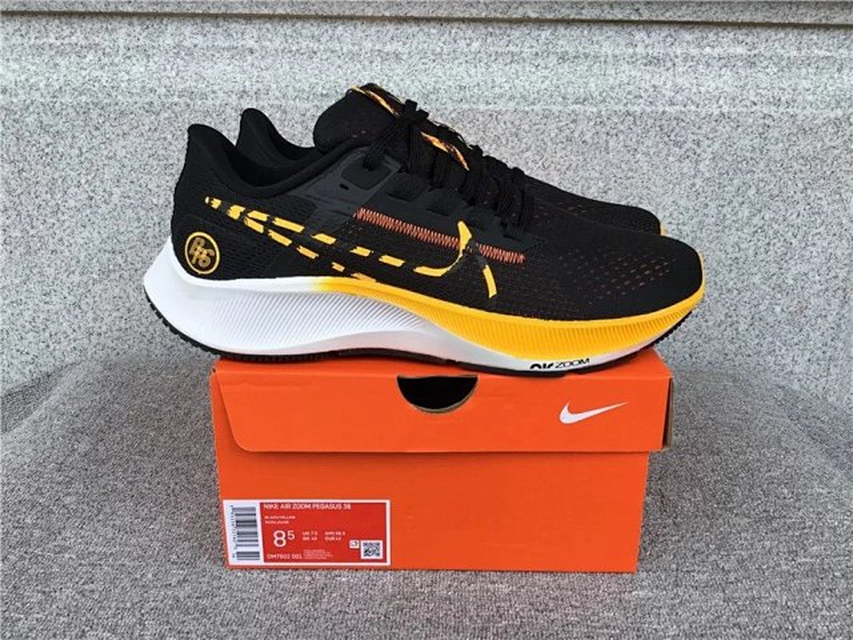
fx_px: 764
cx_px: 426
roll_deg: -0.5
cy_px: 320
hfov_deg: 58.4
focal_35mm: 31
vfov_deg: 45.4
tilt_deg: -18.9
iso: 25
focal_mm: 3.3
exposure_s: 1/297
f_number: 2.4
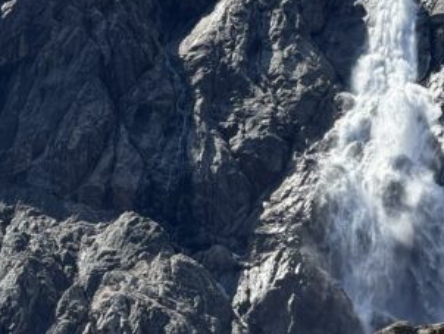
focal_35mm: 339
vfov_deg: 4.4
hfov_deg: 5.8
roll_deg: -2.7
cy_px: 7
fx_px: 4352
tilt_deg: +18.8
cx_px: 185
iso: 20
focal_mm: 16.89
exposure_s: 1/638
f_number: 2.8
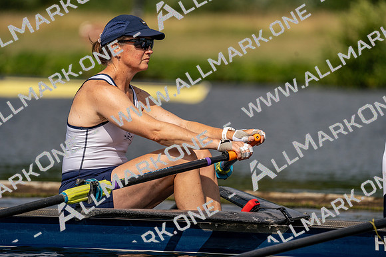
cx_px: 193
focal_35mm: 467
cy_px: 128
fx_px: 5008
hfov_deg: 4.4
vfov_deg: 2.9
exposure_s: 1/1600
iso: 160
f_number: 6.3
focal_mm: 467
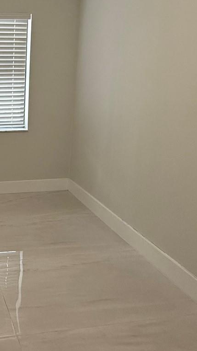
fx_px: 297
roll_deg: -0.3
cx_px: -37
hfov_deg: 31.1
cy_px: 110
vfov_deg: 59.3
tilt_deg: -8.4
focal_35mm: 32
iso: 320
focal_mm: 2.22
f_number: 2.2
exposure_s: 1/120
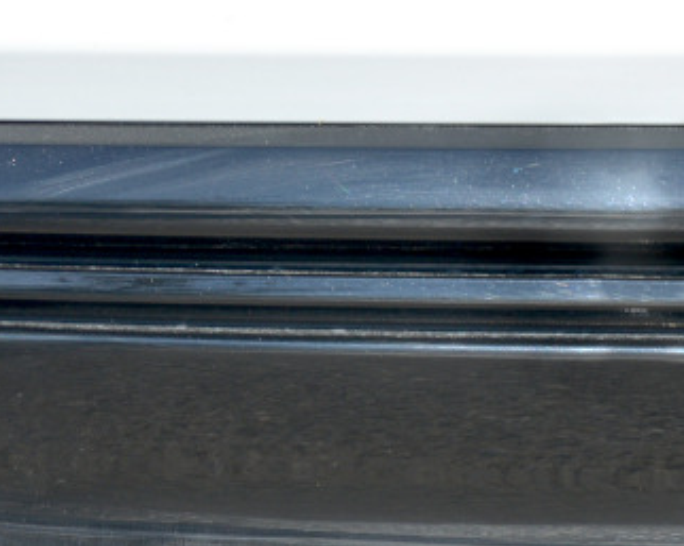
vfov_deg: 11.9
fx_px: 2548
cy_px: 712
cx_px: 858
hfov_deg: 14.7
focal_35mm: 126
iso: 200
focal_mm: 24
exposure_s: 1/800
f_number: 4.5
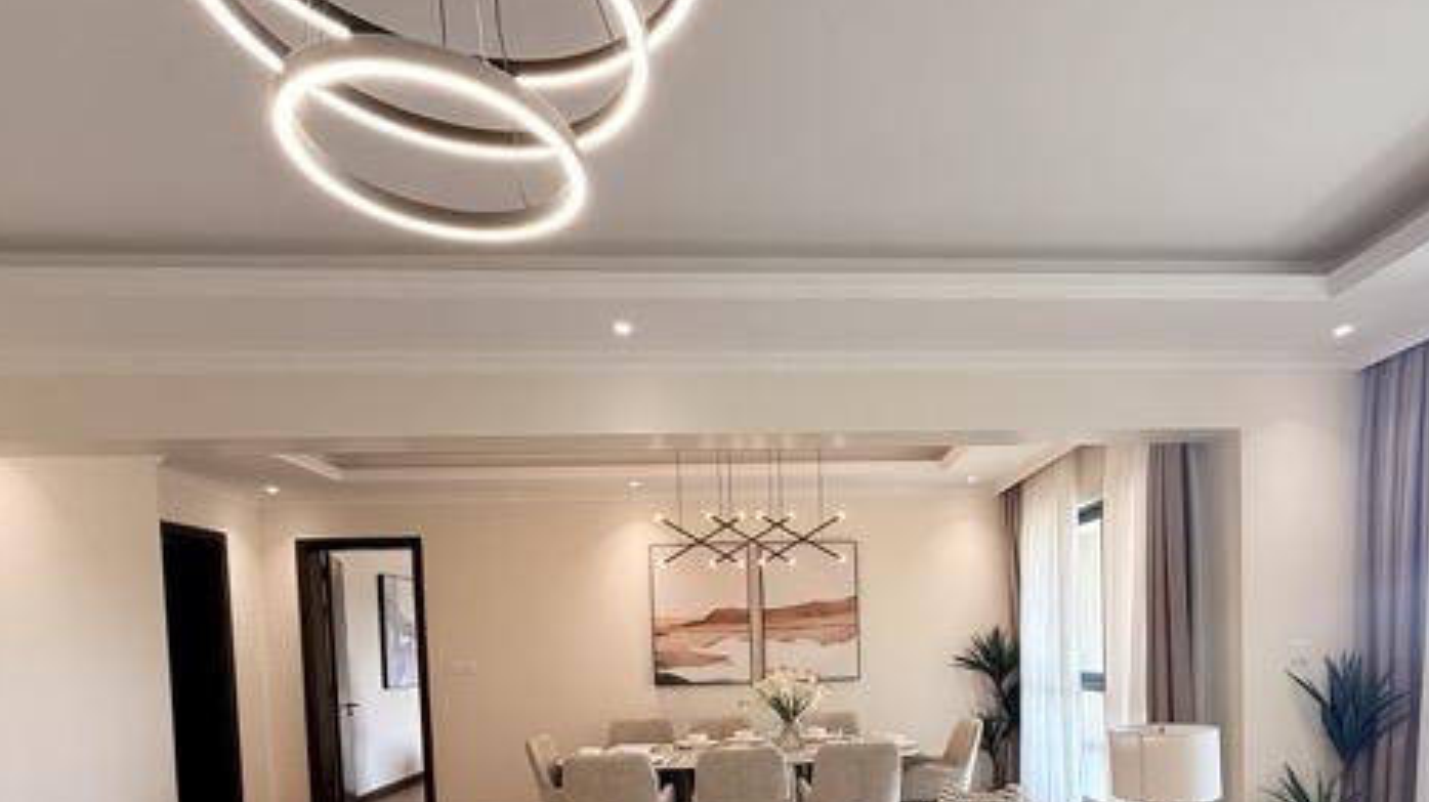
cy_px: 673
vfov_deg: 49.5
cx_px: 821
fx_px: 795
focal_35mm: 21
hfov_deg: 83.3
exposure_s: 1/99
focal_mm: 2.22
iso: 125
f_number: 2.2
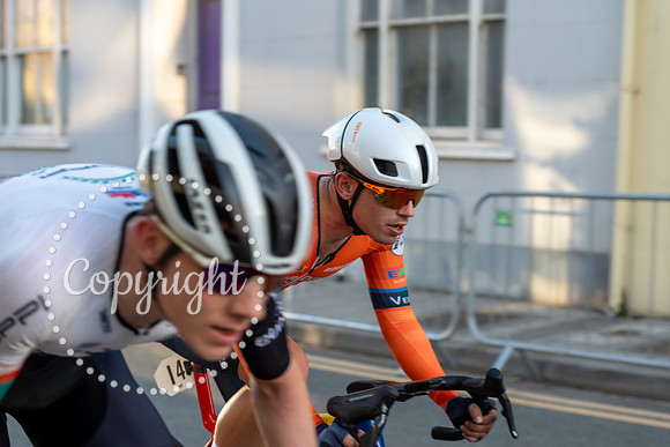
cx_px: 344
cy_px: 217
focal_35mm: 72
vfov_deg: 18.9
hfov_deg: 28.0
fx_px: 1342
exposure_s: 1/500
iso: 500
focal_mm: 70
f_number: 4.5
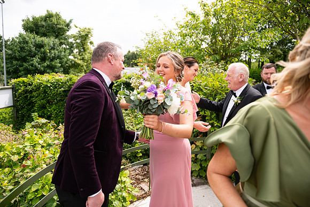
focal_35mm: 24
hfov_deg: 73.7
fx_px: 207
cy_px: 104
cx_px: 155
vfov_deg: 53.2
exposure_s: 1/2000
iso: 250
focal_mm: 24
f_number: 3.5
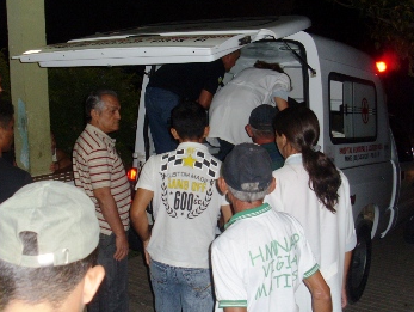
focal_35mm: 49
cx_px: 204
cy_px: 166
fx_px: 587
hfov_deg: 38.9
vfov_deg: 29.7
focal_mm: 6.3
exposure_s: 1/45
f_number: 3
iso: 100
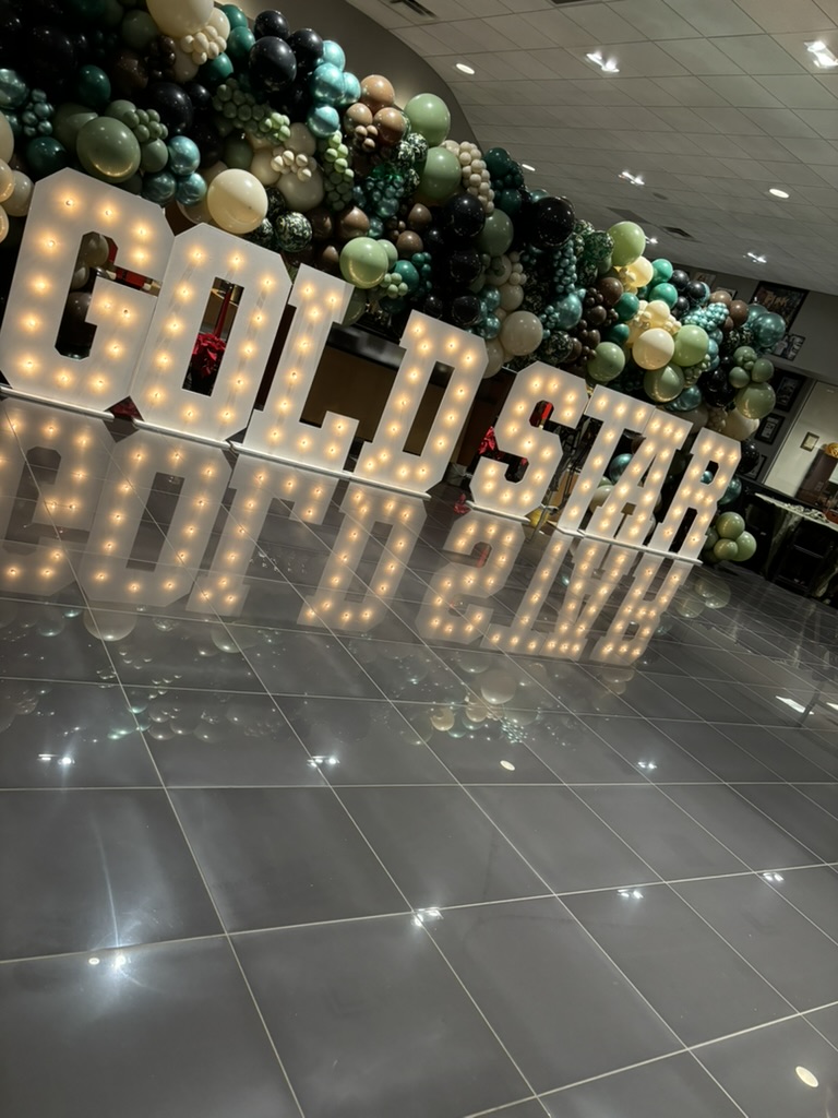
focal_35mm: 26
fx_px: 839
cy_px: 559
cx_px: 419
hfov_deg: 53.1
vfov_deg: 67.3
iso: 200
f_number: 1.6
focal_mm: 5.96
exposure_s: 1/60
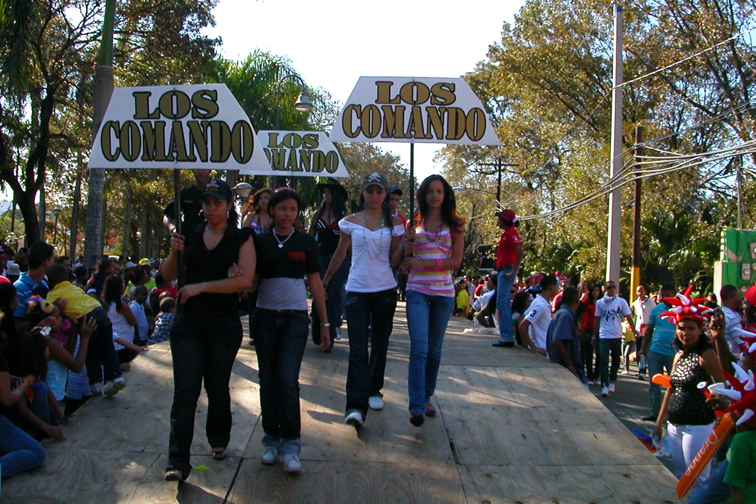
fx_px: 819
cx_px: 378
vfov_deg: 34.2
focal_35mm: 39
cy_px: 228
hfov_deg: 49.5
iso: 100
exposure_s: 1/240
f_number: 4.5
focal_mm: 5.6
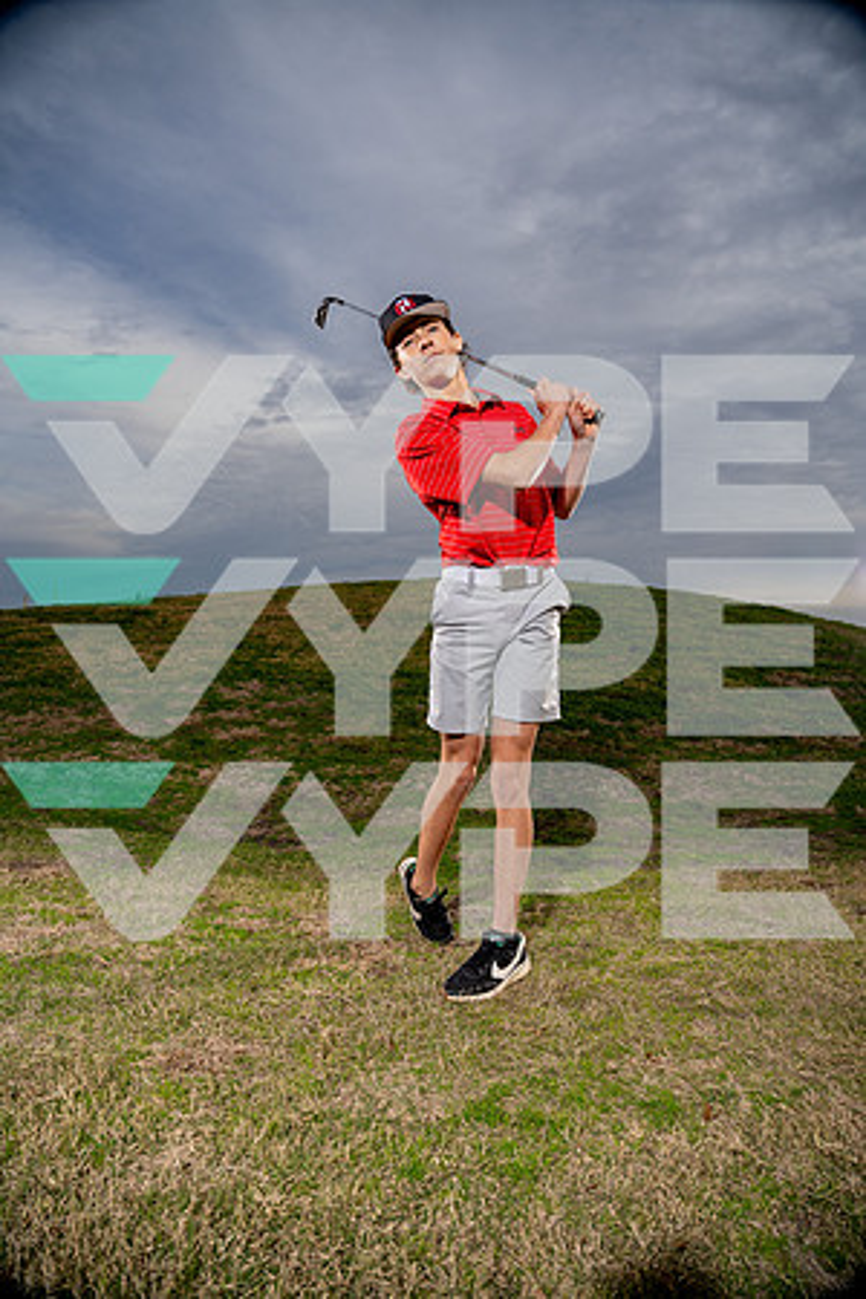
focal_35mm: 20
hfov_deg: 61.9
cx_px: 433
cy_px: 650
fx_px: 722
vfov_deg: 84.0
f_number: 4
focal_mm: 20
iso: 100
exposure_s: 1/1000
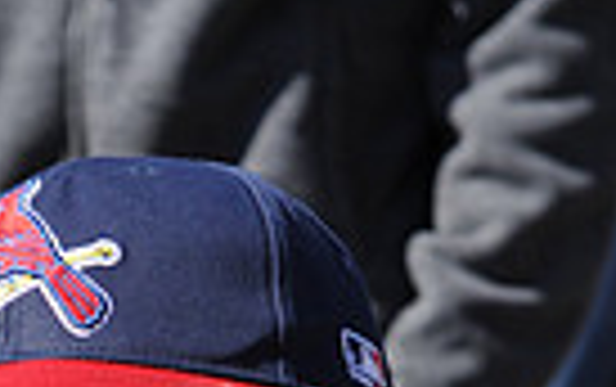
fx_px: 5076
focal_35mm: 302
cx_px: 90
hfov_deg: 6.9
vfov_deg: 4.3
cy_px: 806
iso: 200
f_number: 5
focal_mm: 70
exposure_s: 1/800
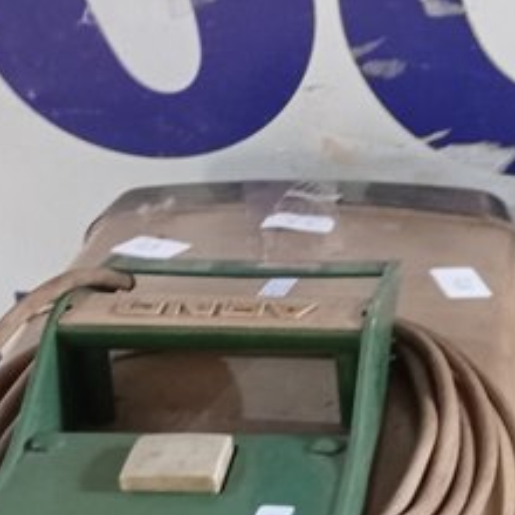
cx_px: 677
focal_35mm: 115
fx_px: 1936
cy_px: 574
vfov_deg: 14.8
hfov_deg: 14.5
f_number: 1.79
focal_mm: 4.7
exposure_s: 1/24
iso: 672
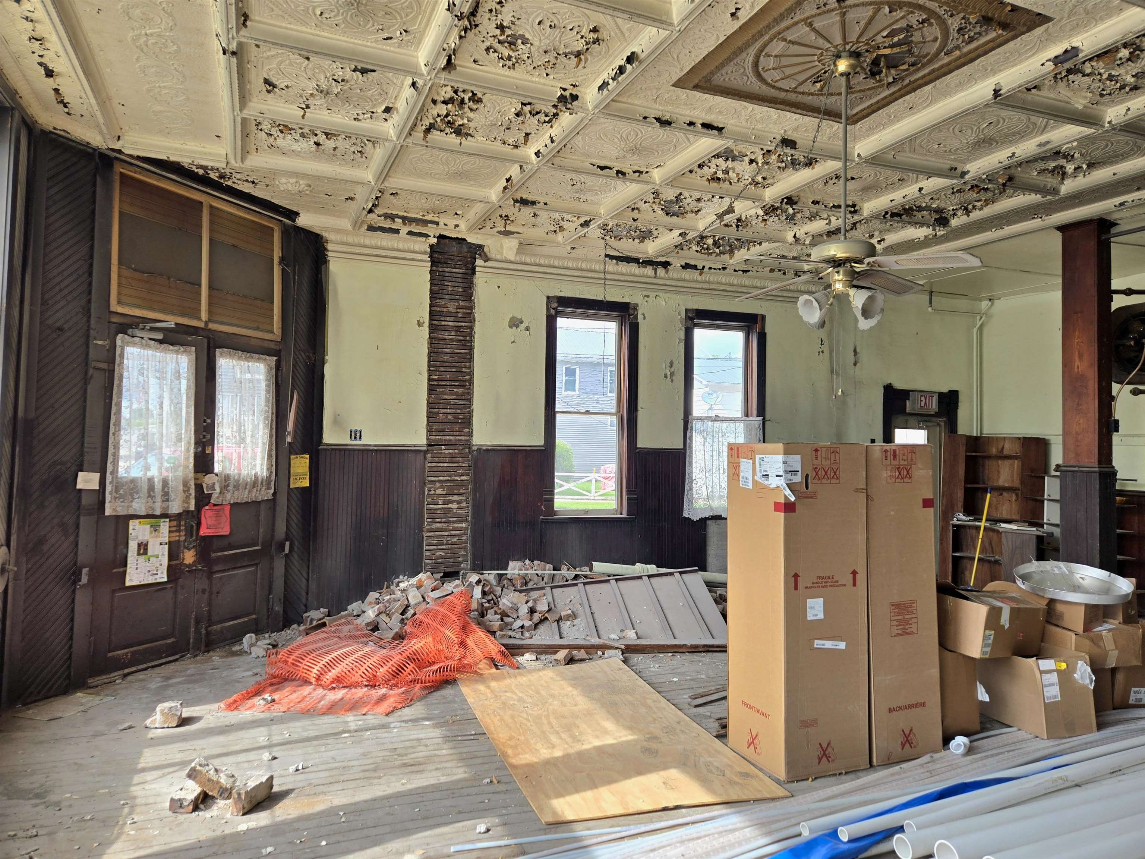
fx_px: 761
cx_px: 572
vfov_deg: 58.9
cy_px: 430
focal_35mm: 23
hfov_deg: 73.9
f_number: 1.8
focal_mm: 5.4
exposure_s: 1/294
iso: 25
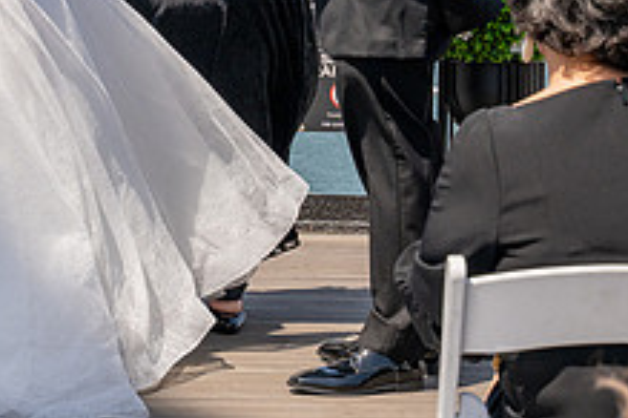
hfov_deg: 11.1
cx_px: 158
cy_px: -79
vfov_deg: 7.4
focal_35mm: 185
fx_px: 3227
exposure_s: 1/800
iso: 200
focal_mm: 70
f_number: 8
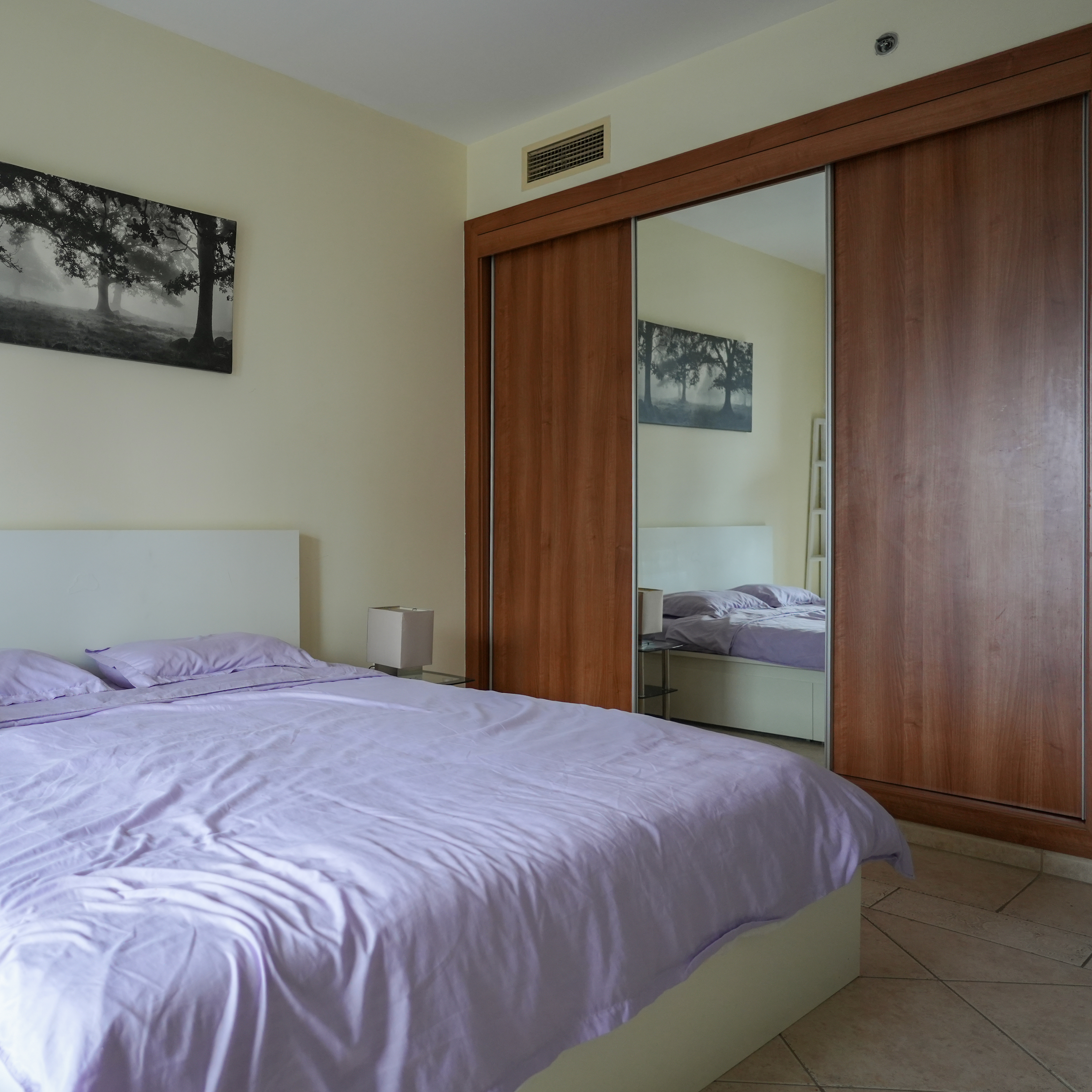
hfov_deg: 58.6
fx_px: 928
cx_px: 309
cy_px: 536
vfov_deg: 60.9
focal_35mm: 26
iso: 800
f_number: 3.5
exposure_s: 1/90
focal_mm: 20
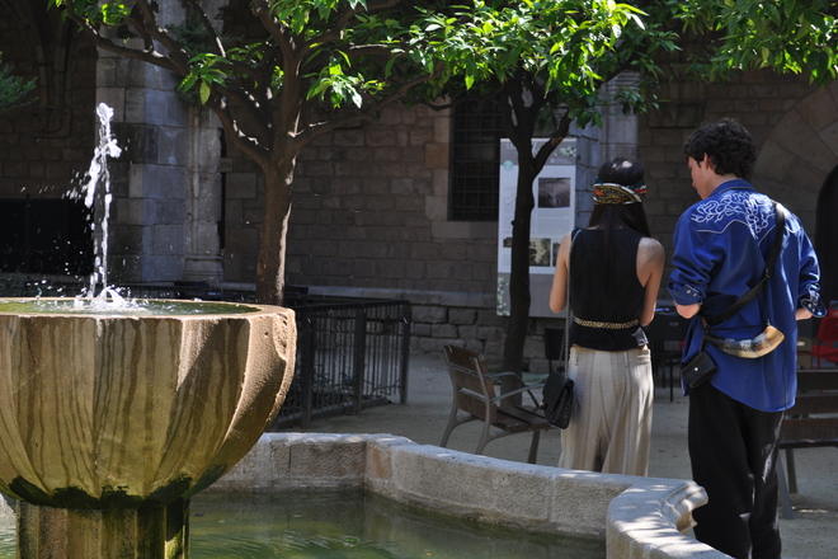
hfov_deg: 29.9
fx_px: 1571
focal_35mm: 68
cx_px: 419
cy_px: 280
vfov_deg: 20.2
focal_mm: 45
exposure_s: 1/160
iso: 200
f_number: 6.3
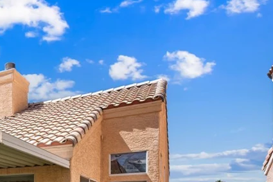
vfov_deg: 28.9
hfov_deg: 39.2
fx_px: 311
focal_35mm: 41
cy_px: 210
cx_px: -25
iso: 400
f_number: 8
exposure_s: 1/3200
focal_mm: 17
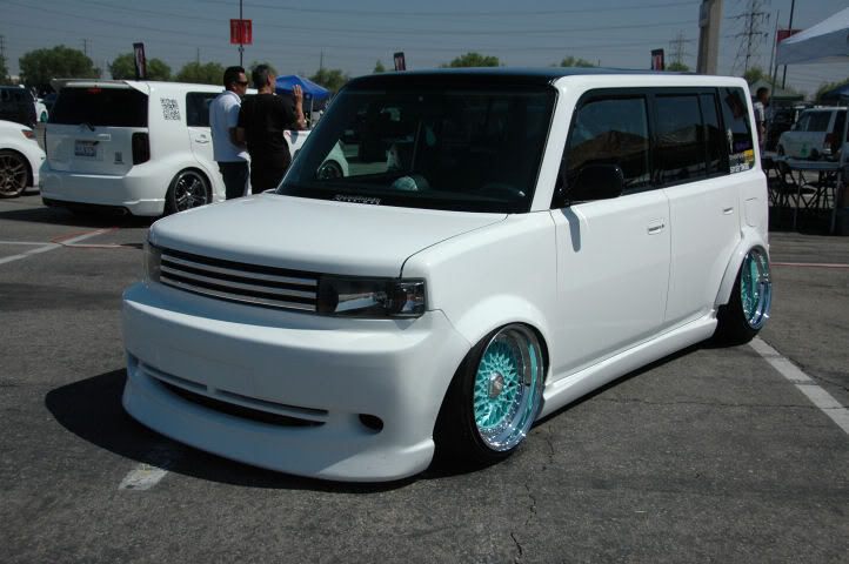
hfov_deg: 48.0
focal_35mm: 40
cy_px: 282
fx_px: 954
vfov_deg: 33.0
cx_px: 424
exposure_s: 1/4000
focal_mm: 27
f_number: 4.5
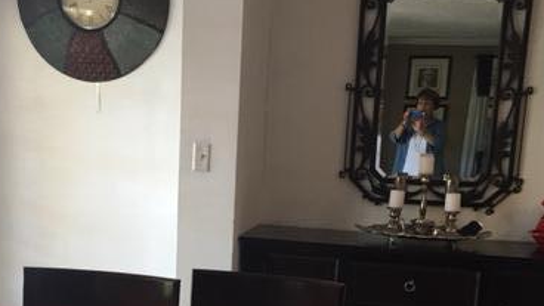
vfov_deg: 21.1
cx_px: 238
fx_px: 793
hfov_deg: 37.8
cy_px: 300
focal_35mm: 55
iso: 80
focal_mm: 4.15
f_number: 2.2
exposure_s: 1/30
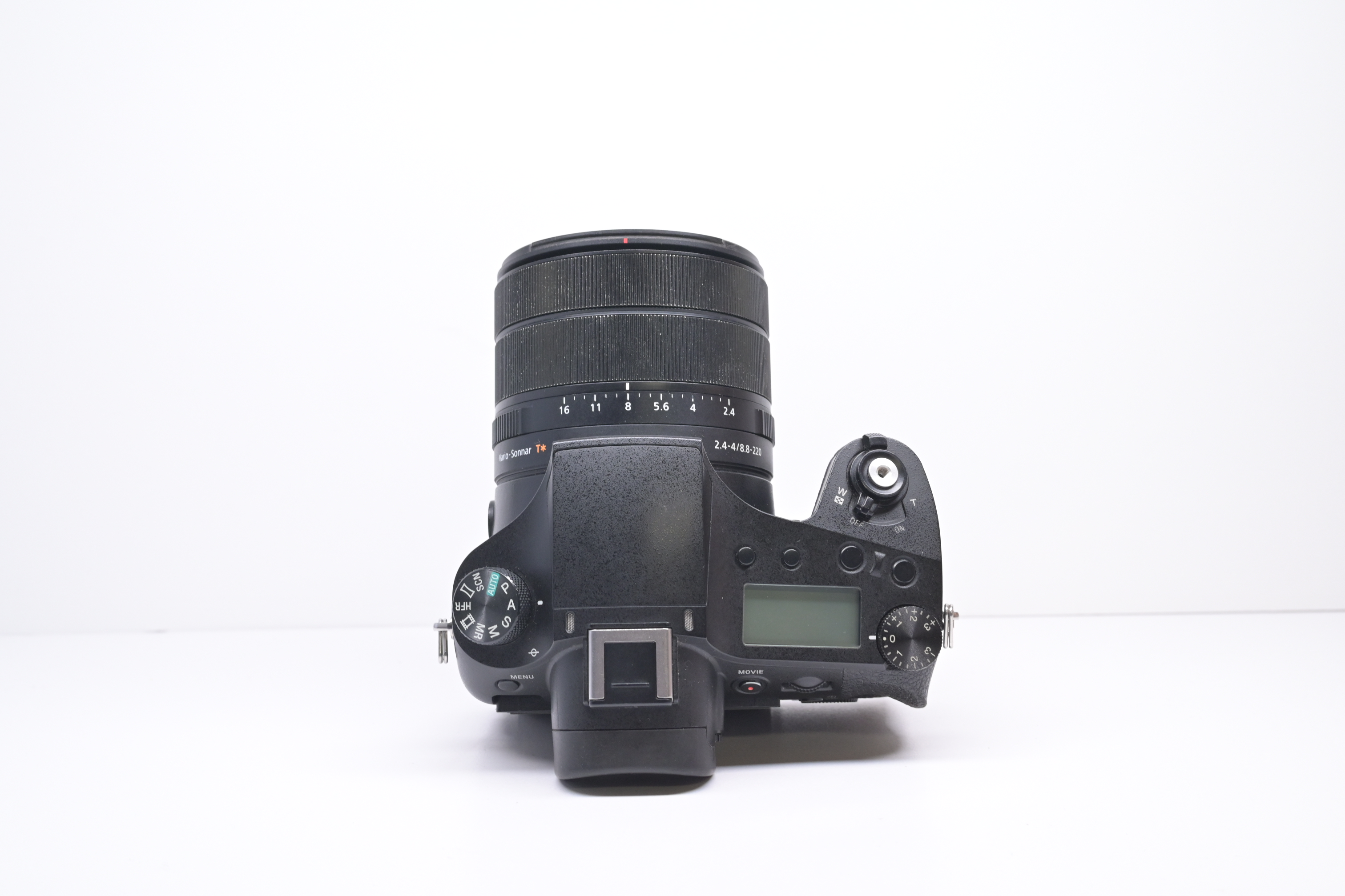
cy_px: 448
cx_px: 672
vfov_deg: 33.4
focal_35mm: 40
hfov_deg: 48.5
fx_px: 1494
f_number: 10
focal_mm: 40
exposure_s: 1/60
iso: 1250
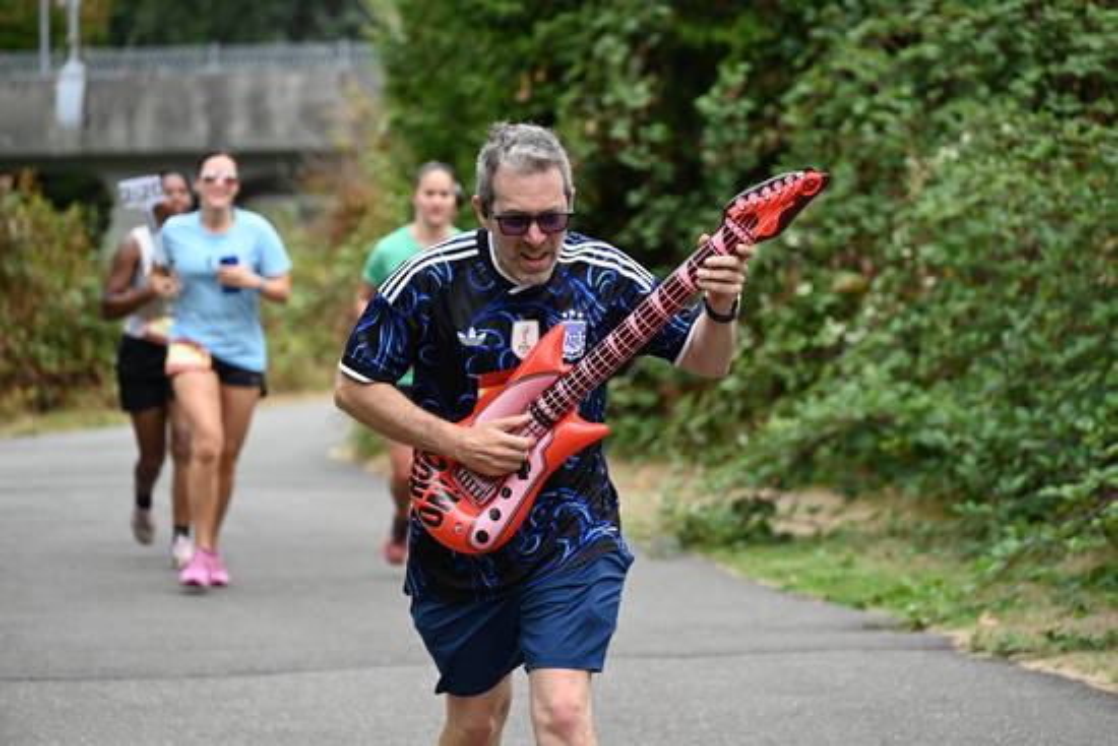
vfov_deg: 6.9
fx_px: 6212
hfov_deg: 10.3
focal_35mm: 200
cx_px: 559
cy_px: 373
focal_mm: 200
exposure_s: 1/320
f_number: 6.3
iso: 400
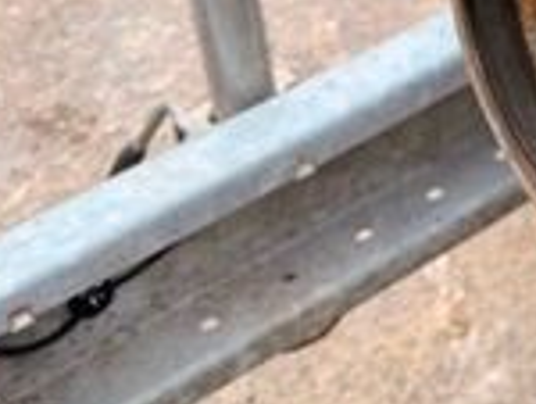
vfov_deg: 14.0
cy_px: -290
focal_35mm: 96
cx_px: 793
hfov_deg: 18.2
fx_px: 1489
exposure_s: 1/121
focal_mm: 6.76
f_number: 1.78
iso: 50
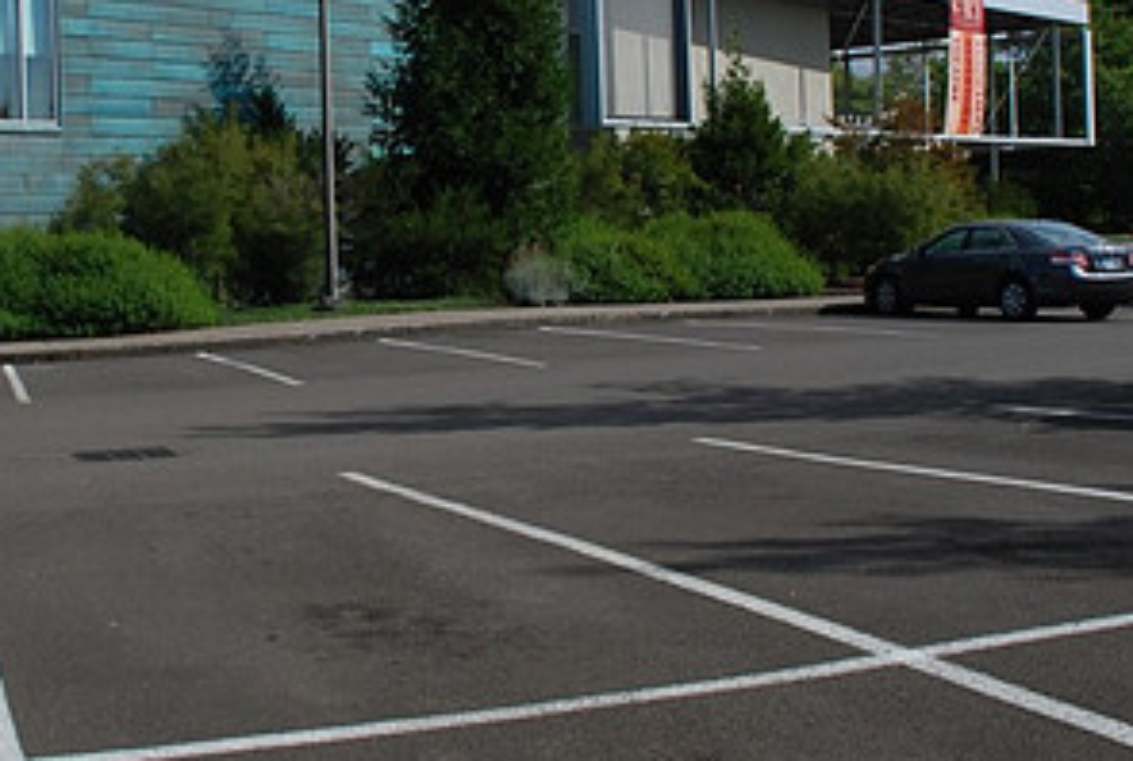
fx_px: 1861
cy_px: 267
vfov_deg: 23.0
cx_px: 422
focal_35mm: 59
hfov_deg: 33.7
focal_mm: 20
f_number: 4.5
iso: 200
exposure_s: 1/2000
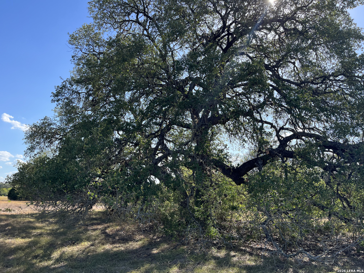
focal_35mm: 26
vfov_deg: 53.1
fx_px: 273
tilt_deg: +10.2
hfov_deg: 67.3
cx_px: 182
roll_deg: +0.5
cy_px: 136
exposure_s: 1/1477
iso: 50
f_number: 1.6
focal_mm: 5.1
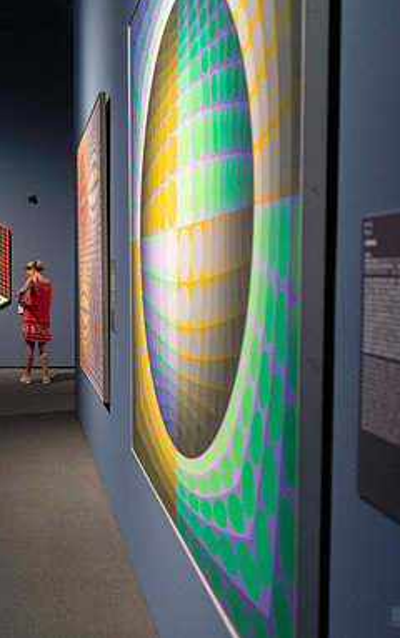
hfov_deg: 29.5
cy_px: 317
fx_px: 662
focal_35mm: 38
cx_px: -63
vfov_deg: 51.5
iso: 2800
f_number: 2.8
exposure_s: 1/50
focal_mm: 24
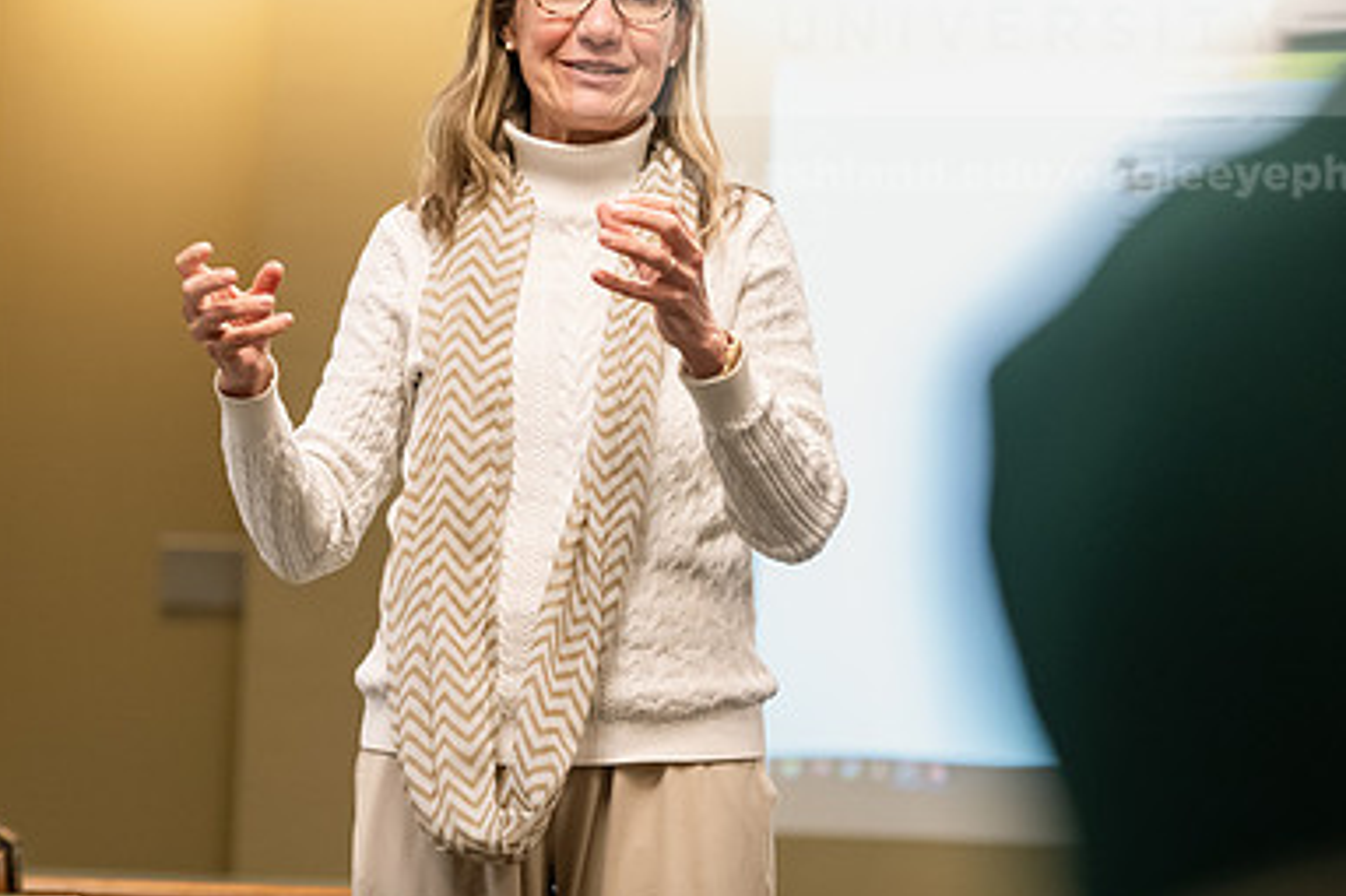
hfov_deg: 12.9
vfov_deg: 8.6
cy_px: 248
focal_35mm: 159
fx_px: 5942
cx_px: 467
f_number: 2.8
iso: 2500
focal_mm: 105
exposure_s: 1/200
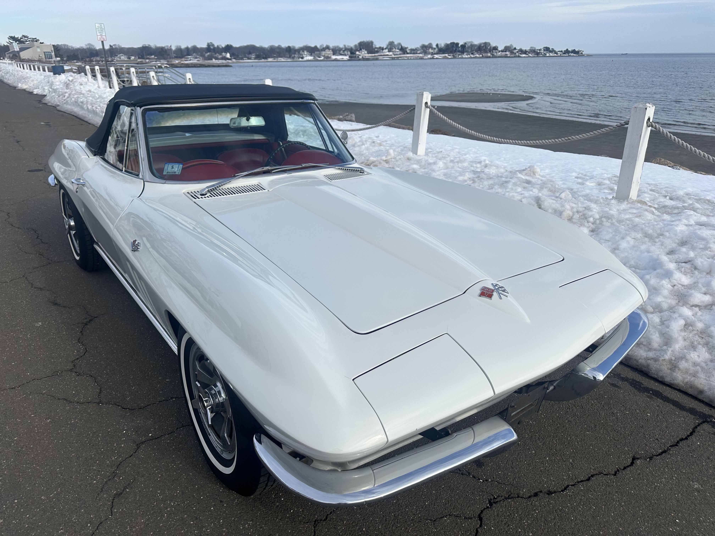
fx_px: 496
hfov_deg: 71.6
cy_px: 268
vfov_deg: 56.8
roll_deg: +2.1
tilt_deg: -22.6
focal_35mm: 24
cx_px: 358
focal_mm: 6.86
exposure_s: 1/5848
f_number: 1.78
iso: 80
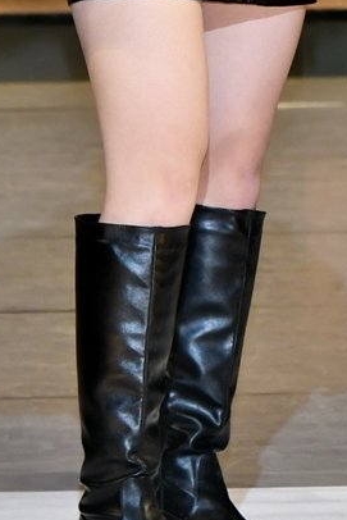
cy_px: -260
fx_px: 12293
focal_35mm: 851
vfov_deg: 2.4
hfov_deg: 1.6
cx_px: 393
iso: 800
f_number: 5.6
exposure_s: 1/250
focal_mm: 120
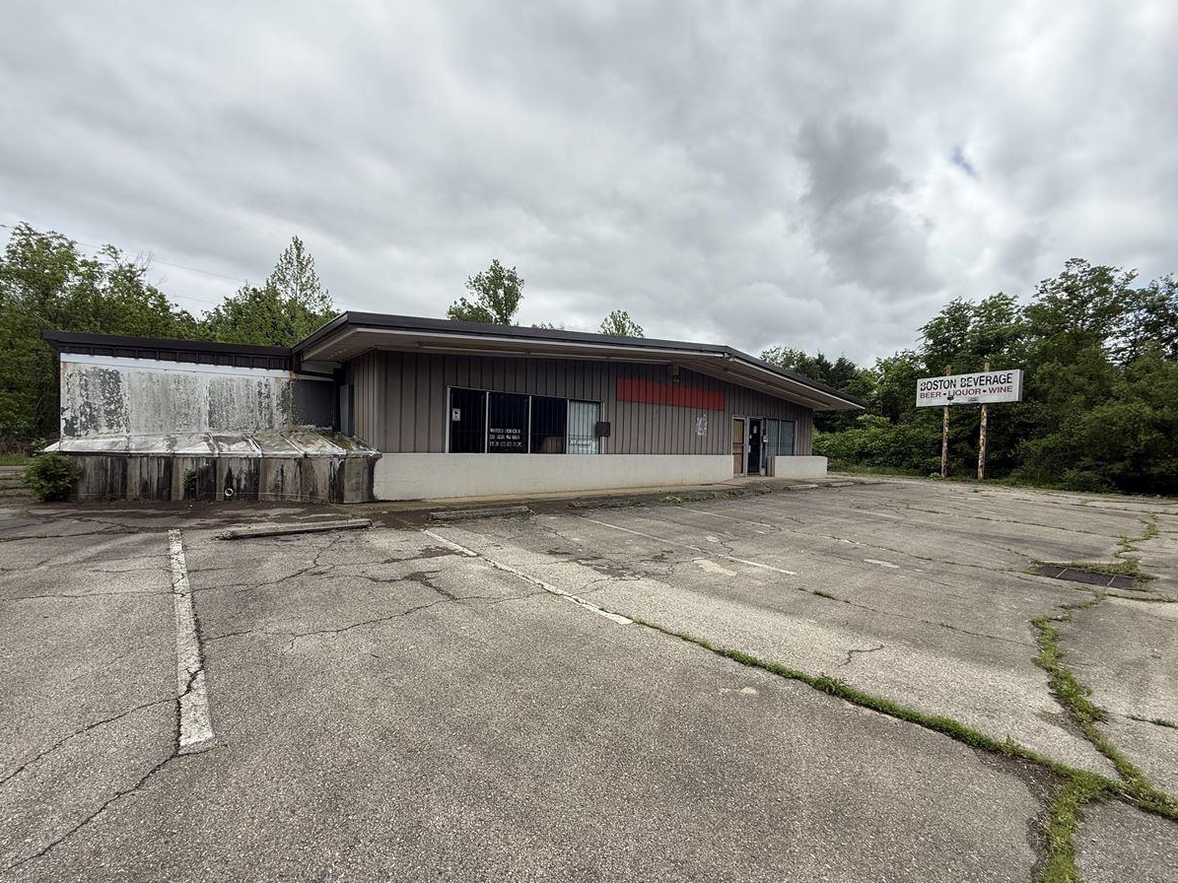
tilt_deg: -1.2
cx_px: 556
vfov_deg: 81.7
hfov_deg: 98.1
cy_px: 460
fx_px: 510
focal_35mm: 15
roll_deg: -1.2
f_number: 2.2
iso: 50
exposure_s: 1/1534
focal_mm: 2.22
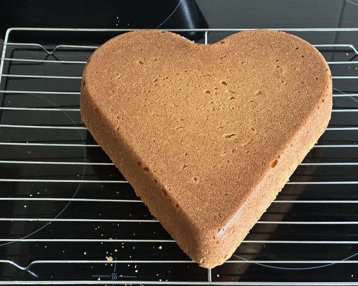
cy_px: 144
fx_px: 858
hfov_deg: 23.6
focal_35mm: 81
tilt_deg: -54.4
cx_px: 189
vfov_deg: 18.9
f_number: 2.8
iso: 1000
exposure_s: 1/41
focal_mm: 9
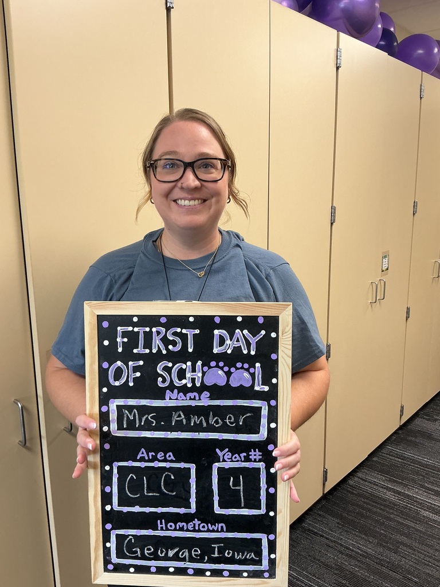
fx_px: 491
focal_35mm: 29
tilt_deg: -12.1
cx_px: 220
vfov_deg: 61.7
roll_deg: +0.0
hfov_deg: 48.2
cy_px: 294
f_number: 1.8
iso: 80
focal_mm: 3
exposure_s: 1/60
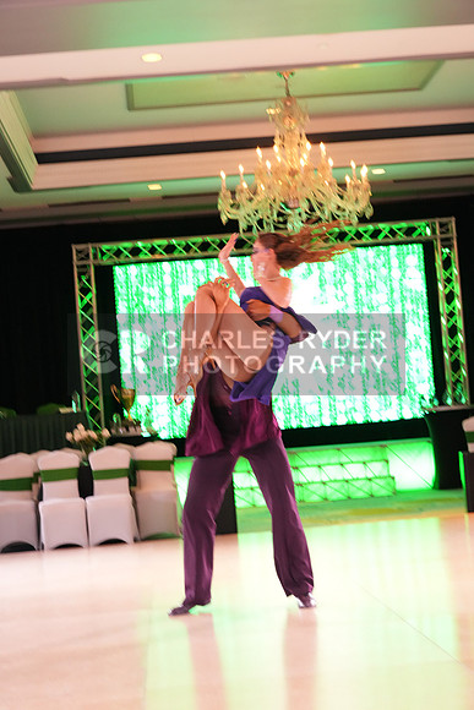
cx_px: 237
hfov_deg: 20.9
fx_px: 1283
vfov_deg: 31.0
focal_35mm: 65
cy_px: 355
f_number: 6.3
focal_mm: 65
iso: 5000
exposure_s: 1/200
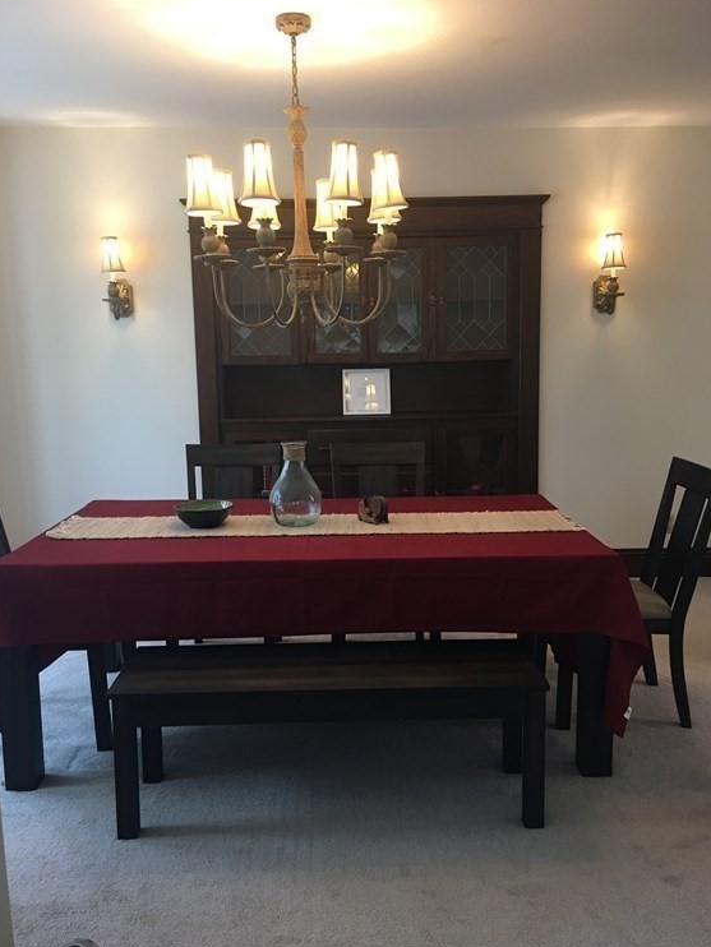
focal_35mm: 30
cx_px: 365
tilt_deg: -7.2
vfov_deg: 59.9
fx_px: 821
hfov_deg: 46.8
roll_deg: -0.1
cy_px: 481
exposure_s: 1/15
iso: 50
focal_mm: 4.15
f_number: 2.2
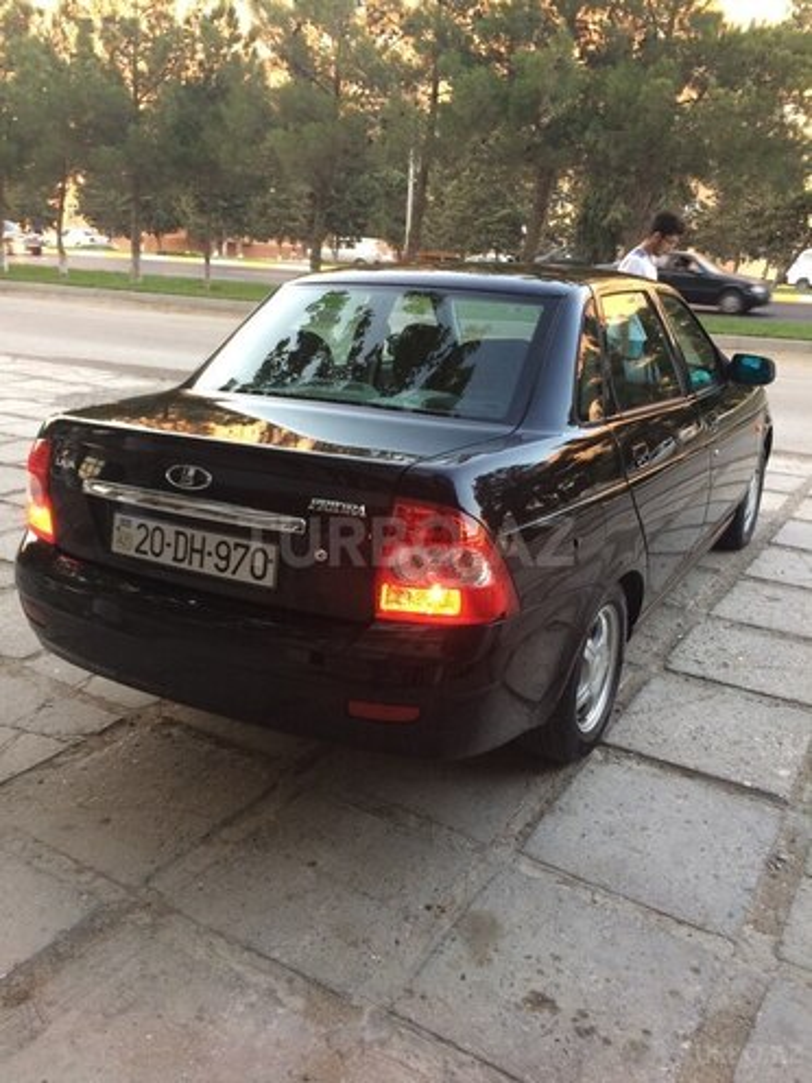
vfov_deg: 61.7
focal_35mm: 29
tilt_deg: -19.8
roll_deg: -2.3
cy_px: 542
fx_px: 907
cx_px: 406
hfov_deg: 48.2
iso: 64
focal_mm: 4.15
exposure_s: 1/33
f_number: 2.2
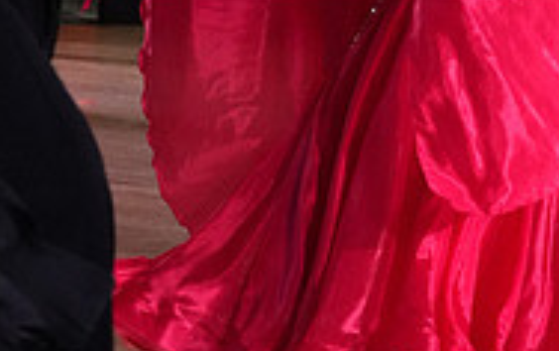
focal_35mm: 295
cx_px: 465
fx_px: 4500
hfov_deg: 7.1
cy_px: -104
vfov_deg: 4.4
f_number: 6.3
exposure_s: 1/320
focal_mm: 63
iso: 5000
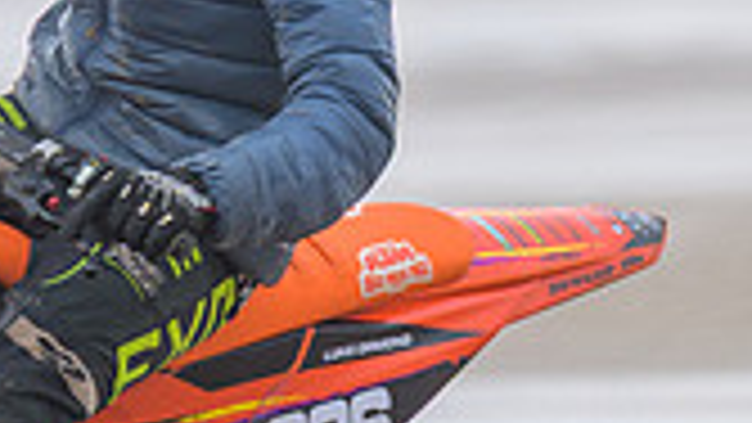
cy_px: 234
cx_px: -281
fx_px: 26505
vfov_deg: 0.9
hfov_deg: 1.6
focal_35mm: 1329
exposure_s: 1/250
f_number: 4
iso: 72
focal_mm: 200
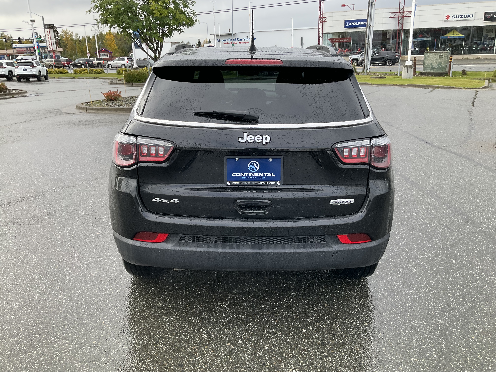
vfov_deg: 48.2
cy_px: 186
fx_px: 416
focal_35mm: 29
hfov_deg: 61.7
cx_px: 248
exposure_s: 1/297
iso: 25
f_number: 1.8
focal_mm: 3
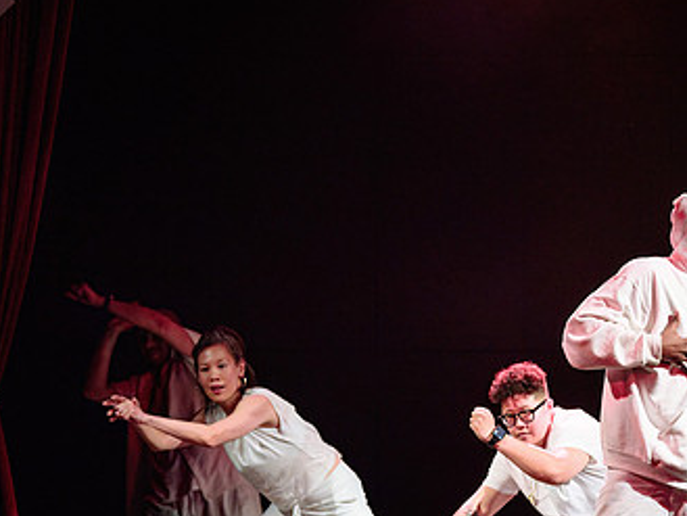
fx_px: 4507
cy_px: 311
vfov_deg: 6.5
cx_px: 546
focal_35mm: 227
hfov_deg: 8.7
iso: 1600
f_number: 2.8
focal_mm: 120
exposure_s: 1/250
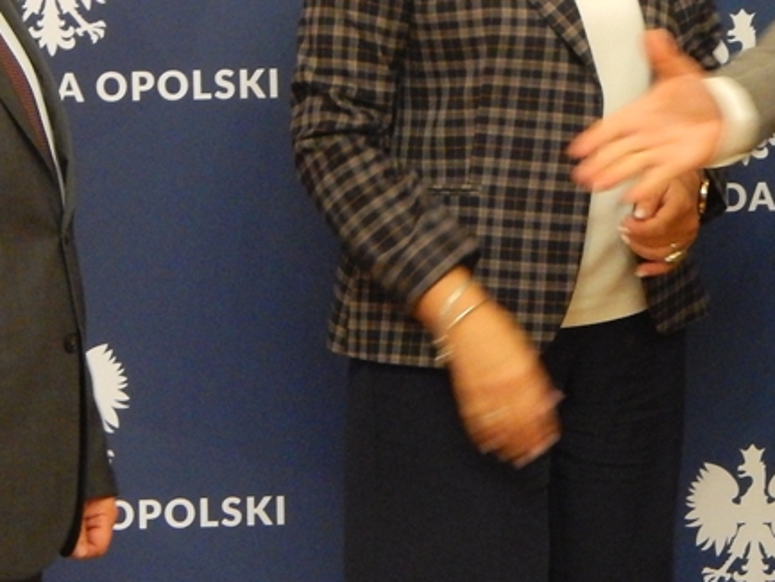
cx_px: 601
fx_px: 4860
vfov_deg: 6.8
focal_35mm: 217
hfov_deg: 9.1
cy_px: 64
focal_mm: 16.6
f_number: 4.4
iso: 800
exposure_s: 1/30
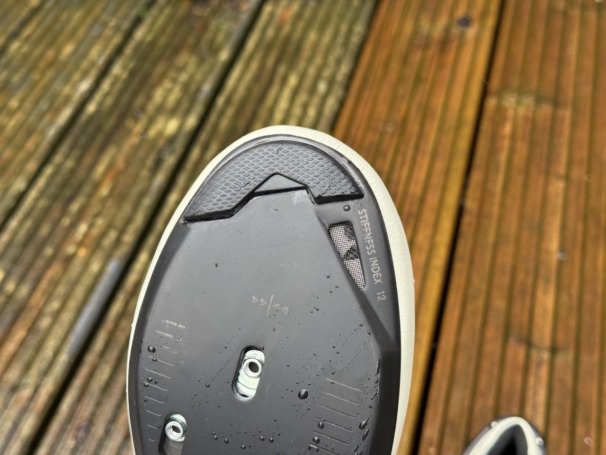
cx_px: 303
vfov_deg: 30.3
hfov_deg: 39.7
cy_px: 228
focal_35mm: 48
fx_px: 840
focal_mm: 6.76
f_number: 1.78
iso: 100
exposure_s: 1/70
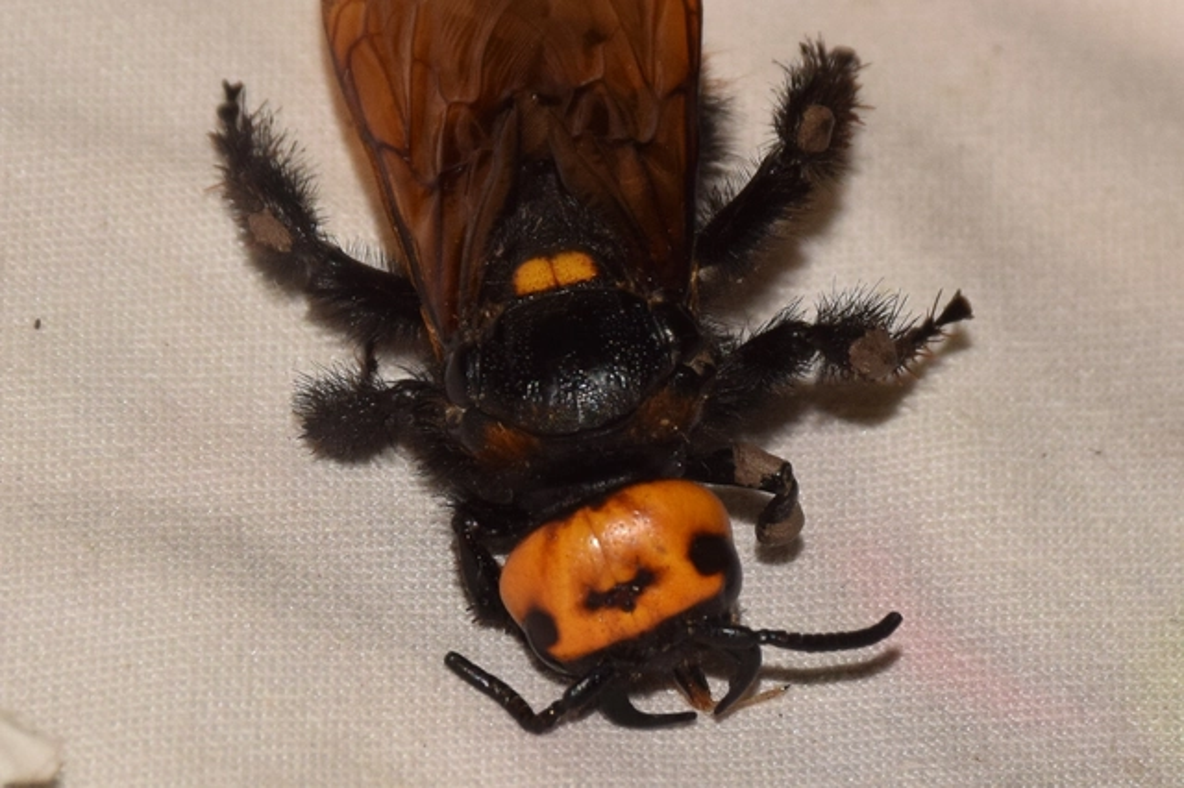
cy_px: 394
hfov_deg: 9.8
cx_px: 592
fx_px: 6903
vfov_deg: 6.5
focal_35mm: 210
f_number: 14
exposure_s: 1/200
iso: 500
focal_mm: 140
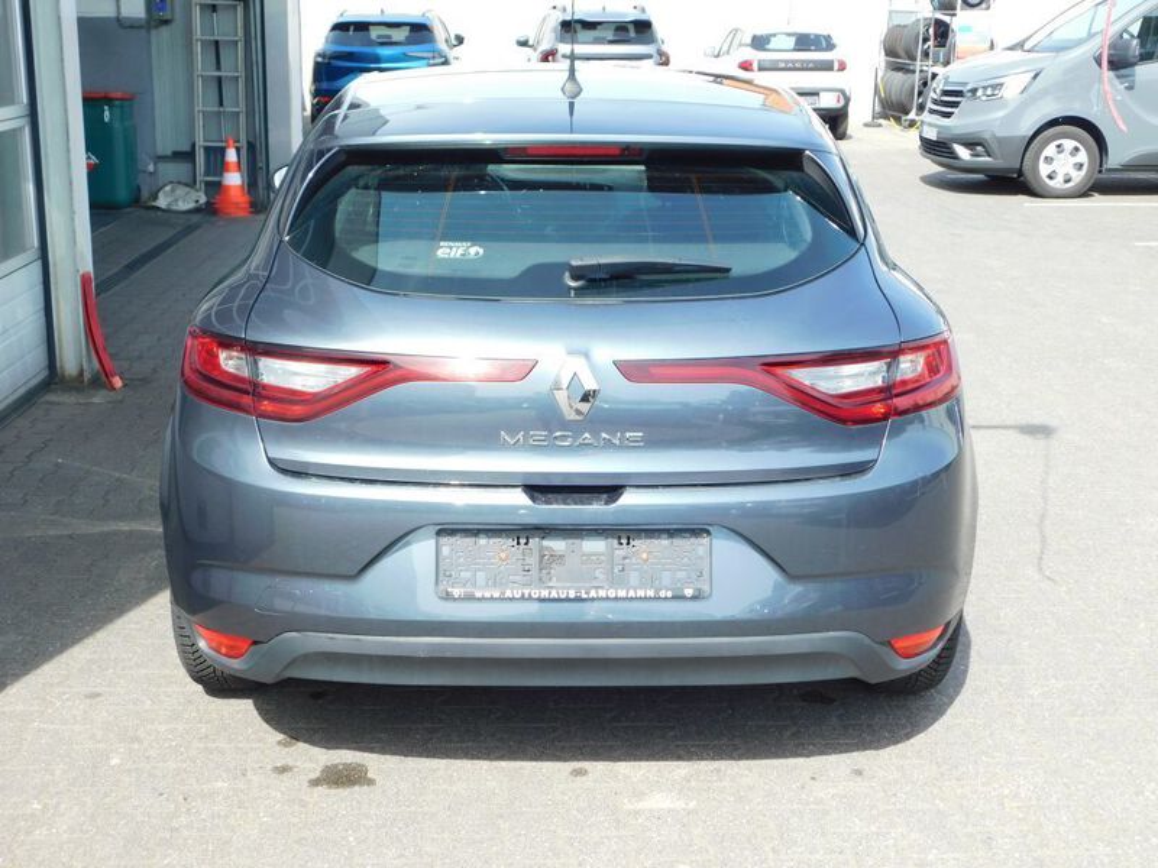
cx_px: 579
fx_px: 1505
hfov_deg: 42.1
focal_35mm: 45
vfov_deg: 32.2
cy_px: 434
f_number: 3.7
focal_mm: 8
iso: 125
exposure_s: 1/320
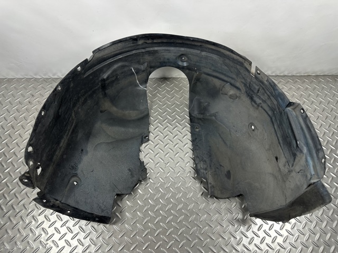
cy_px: 126
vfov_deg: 56.8
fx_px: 234
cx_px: 169
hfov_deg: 71.6
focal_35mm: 24
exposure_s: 1/100
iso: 125
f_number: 1.78
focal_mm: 6.86
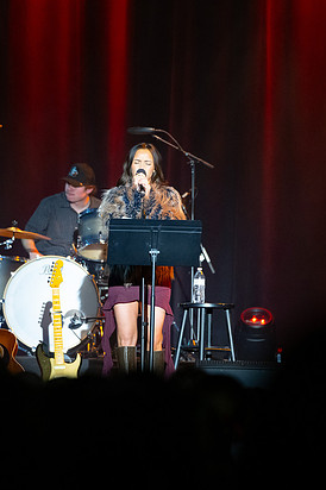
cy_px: 264
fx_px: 4258
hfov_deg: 4.4
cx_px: 150
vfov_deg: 6.6
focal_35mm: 313
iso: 3200
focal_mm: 180
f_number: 2.8
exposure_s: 1/200
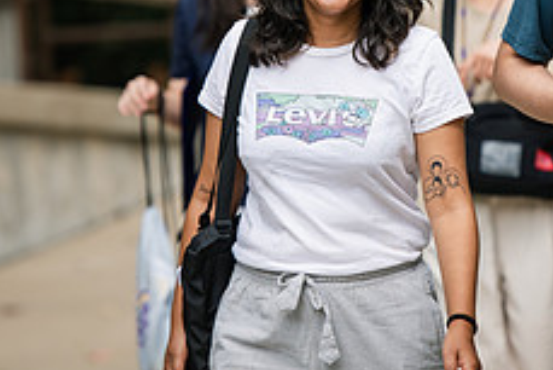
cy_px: -16
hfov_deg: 4.7
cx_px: 353
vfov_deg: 3.1
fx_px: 6809
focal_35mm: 443
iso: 100
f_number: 3.5
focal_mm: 175
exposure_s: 1/500
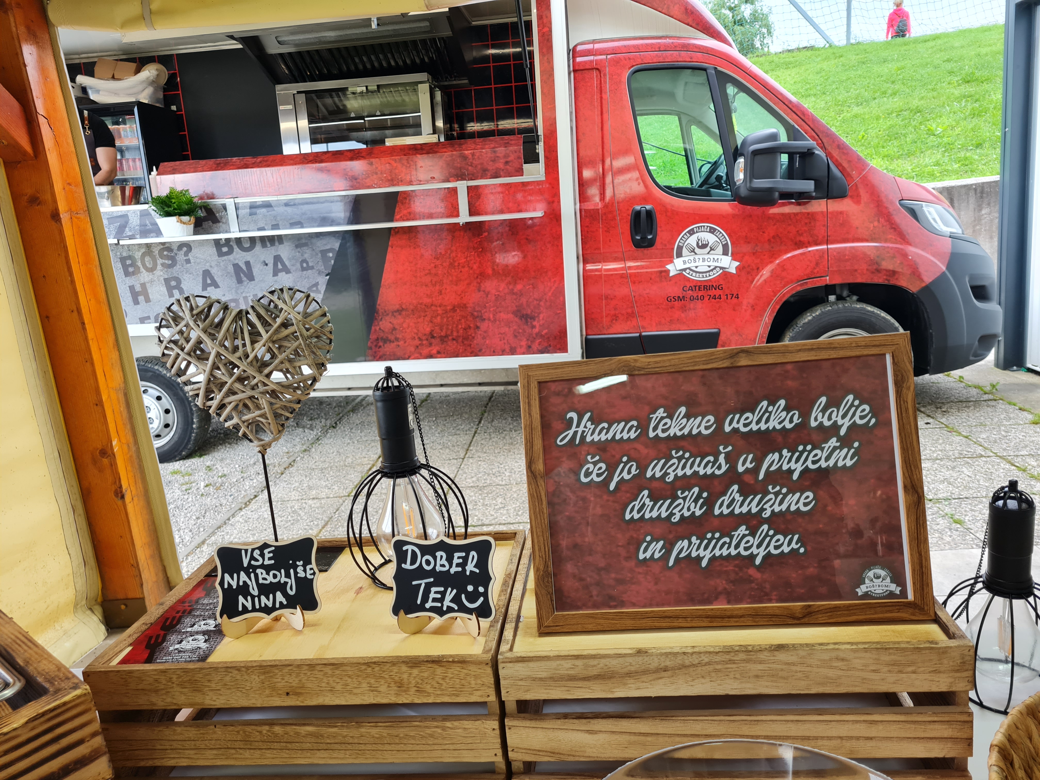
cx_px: 520
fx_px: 781
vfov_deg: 53.1
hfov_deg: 67.3
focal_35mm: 26
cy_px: 390
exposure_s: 1/100
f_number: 1.8
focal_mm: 5.4
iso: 125
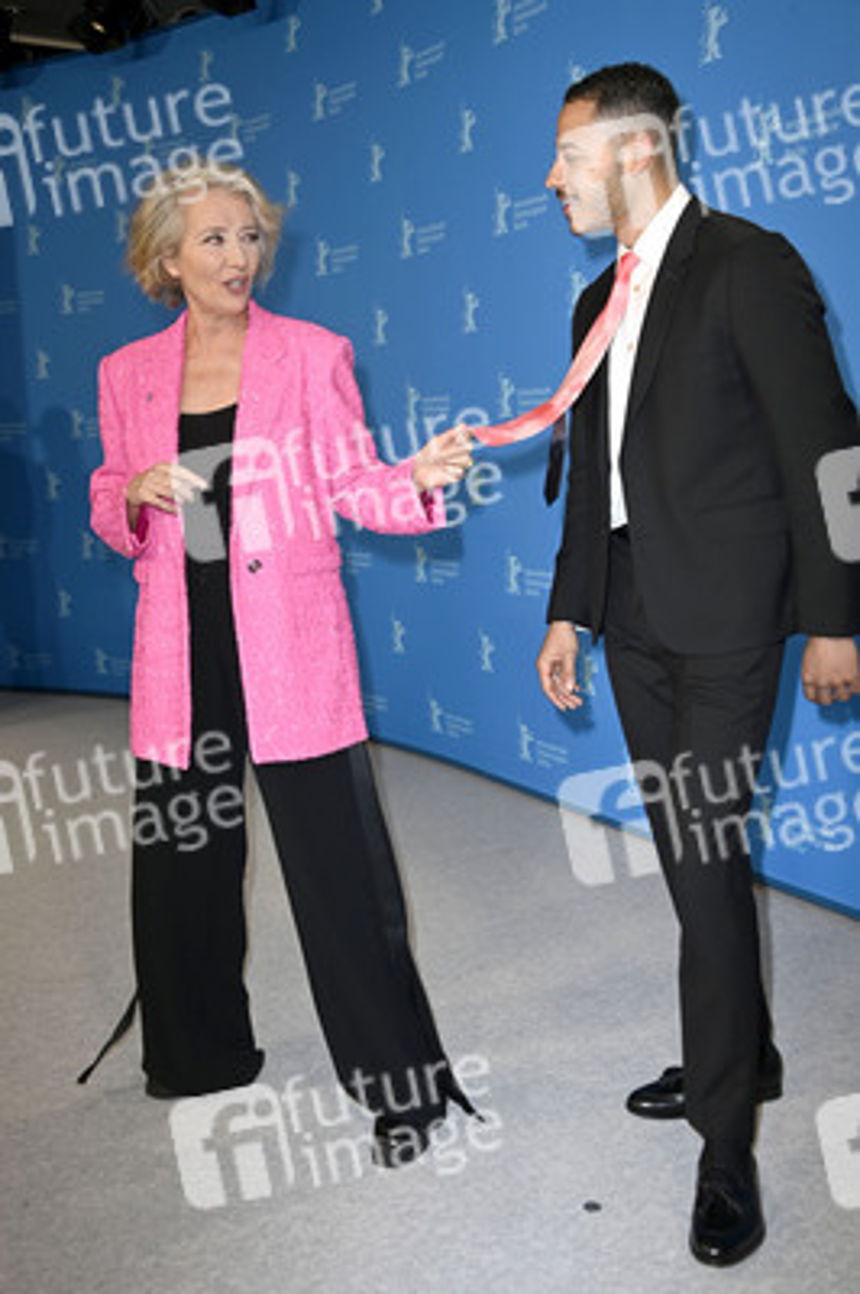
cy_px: 647
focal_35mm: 36
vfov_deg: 53.2
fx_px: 1292
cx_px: 430
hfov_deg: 36.8
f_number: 5.6
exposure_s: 1/200
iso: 800
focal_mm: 36
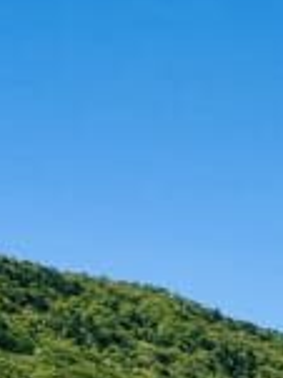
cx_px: 771
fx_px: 1408
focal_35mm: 129
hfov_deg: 9.6
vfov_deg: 14.5
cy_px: 524
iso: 50
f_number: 1.6
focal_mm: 5.1
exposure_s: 1/3215
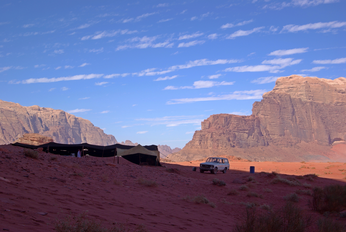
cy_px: 116
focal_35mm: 68
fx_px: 650
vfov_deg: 20.2
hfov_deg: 29.8
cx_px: 173
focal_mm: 45
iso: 100
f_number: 16
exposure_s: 1/90
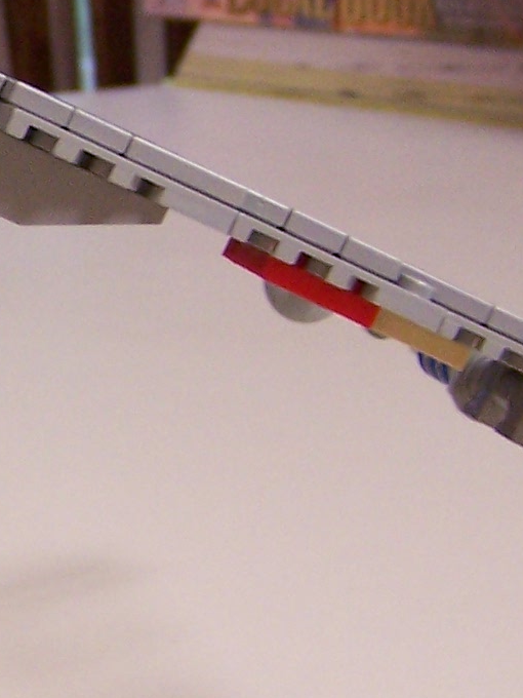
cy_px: 249
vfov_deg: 13.7
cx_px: -417
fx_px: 2901
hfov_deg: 9.8
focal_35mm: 144
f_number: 2.8
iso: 140
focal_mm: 6.3
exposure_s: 1/20
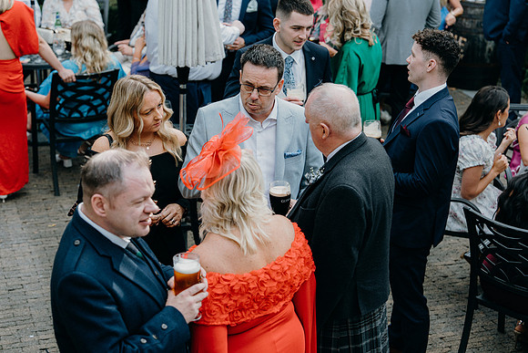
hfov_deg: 28.8
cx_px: 264
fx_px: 1027
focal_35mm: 70
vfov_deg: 19.5
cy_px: 176
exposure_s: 1/200
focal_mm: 70
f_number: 3.5
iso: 125
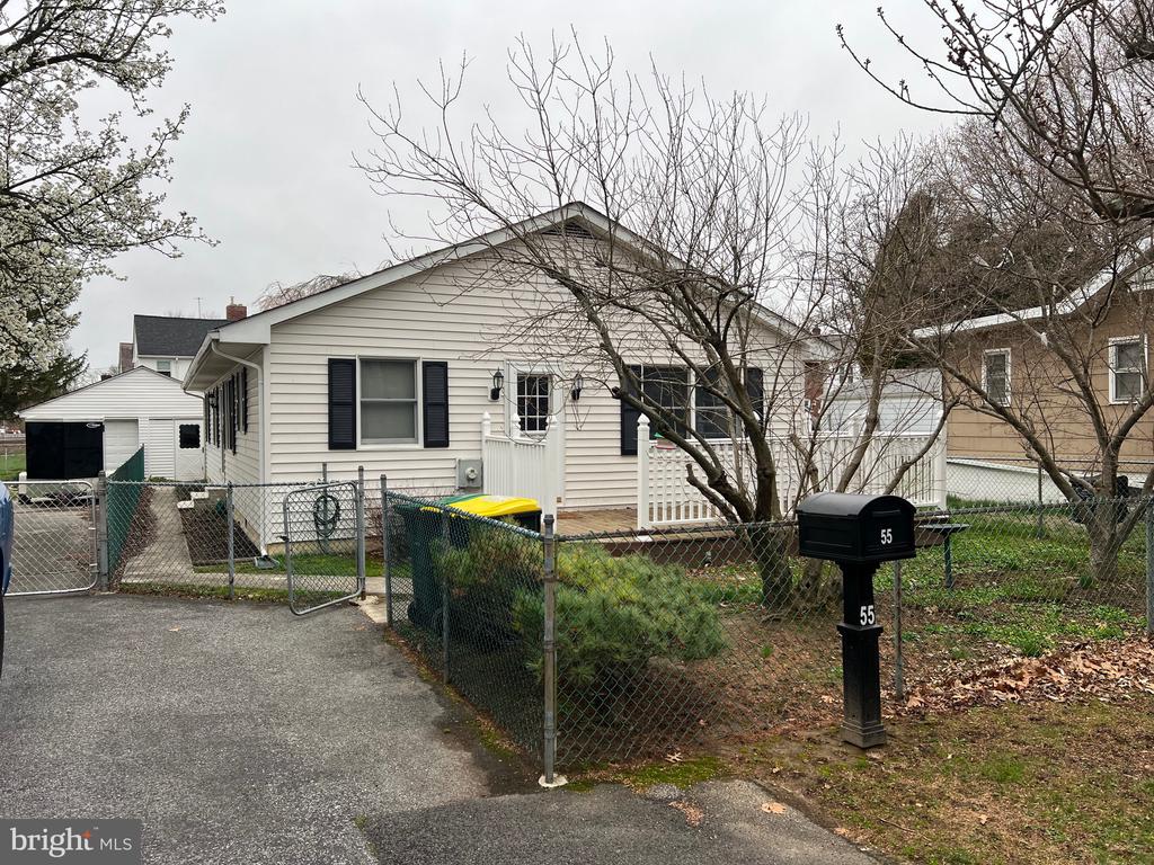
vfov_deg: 53.1
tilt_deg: +0.4
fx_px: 867
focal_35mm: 26
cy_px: 432
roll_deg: +1.4
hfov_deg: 67.3
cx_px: 577
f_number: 1.5
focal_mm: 5.7
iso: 40
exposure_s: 1/159
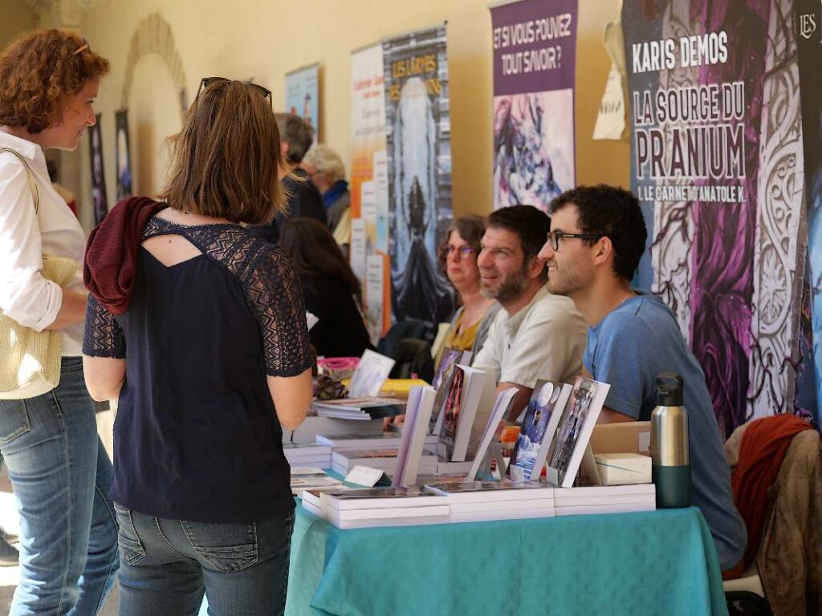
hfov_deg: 27.8
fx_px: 1662
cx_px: 411
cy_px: 308
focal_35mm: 70
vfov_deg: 21.0
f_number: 3.5
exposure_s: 1/250
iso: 200
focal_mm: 35
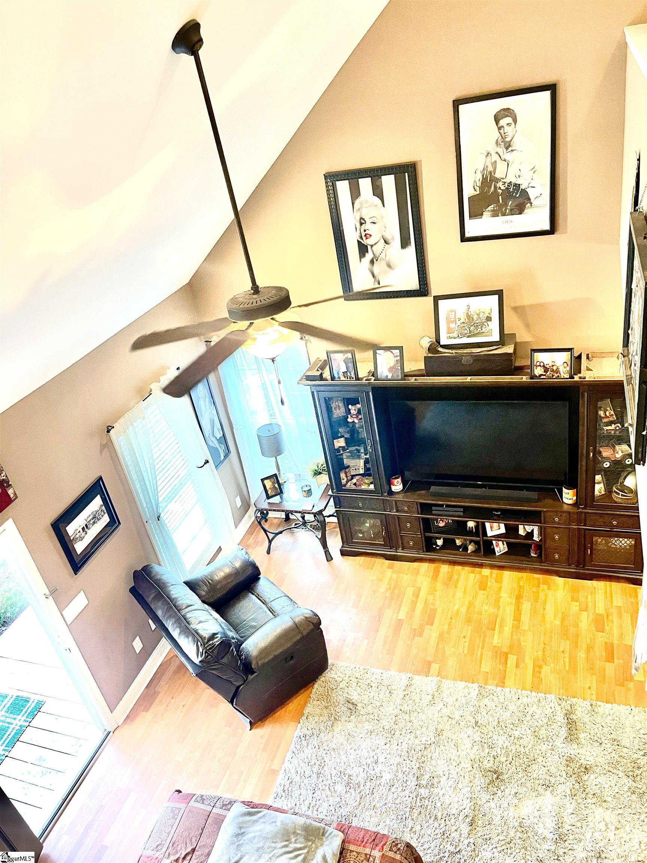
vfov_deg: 69.4
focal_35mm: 25
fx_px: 623
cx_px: 324
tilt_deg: -30.4
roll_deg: +11.5
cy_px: 432
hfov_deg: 54.9
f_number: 1.6
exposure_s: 1/60
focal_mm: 5.1
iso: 400
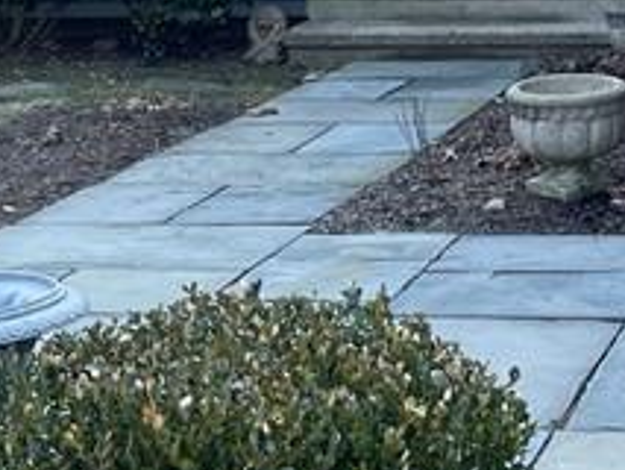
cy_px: -285
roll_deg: +0.6
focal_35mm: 125
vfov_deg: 11.3
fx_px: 2258
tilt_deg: +3.8
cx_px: 681
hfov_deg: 15.4
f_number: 1.6
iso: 32
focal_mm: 4.2
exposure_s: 1/266
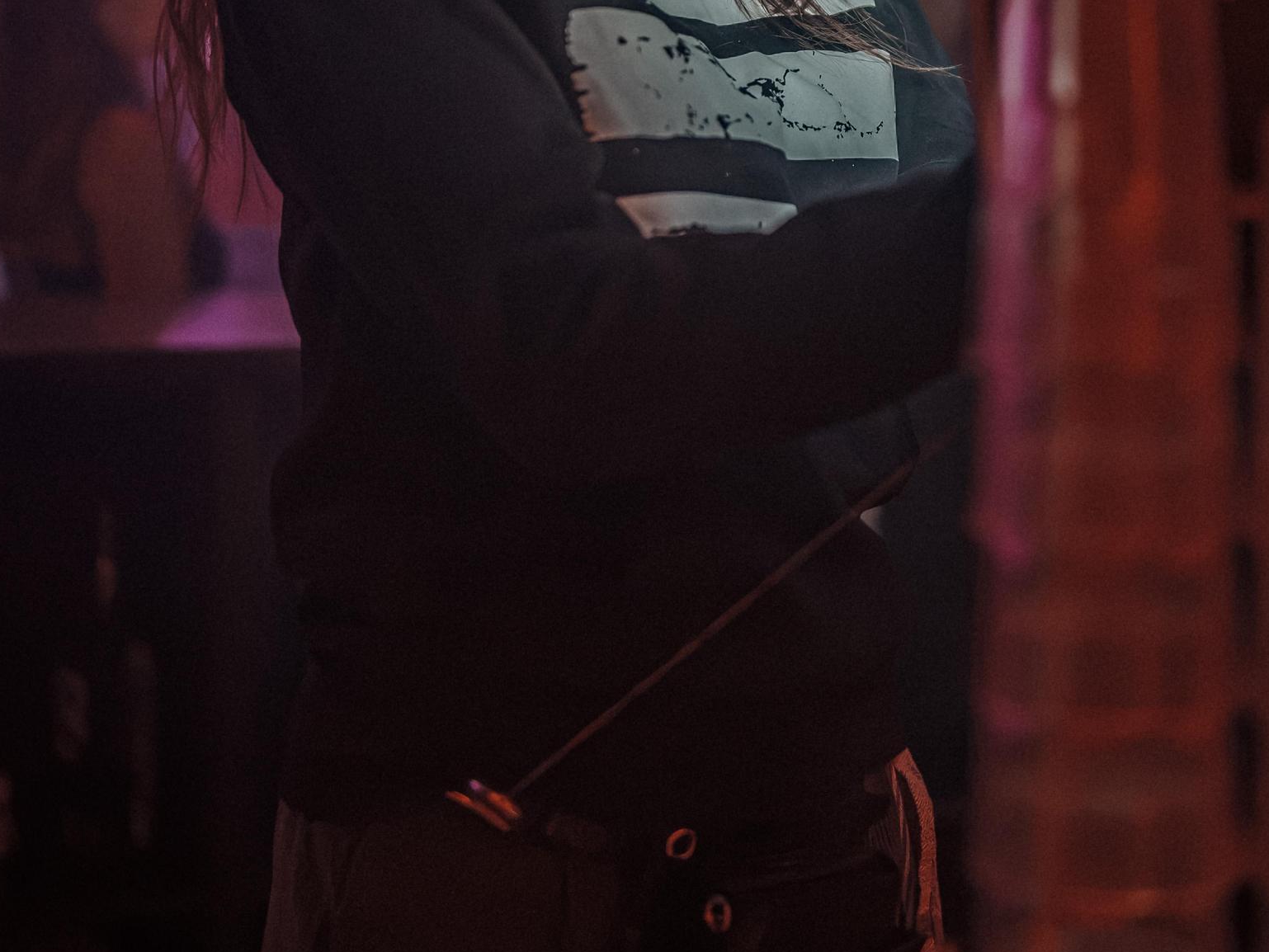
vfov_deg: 22.7
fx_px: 2310
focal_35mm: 63
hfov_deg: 30.7
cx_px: 733
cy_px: 78
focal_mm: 35
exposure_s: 1/50
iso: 6400
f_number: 1.2
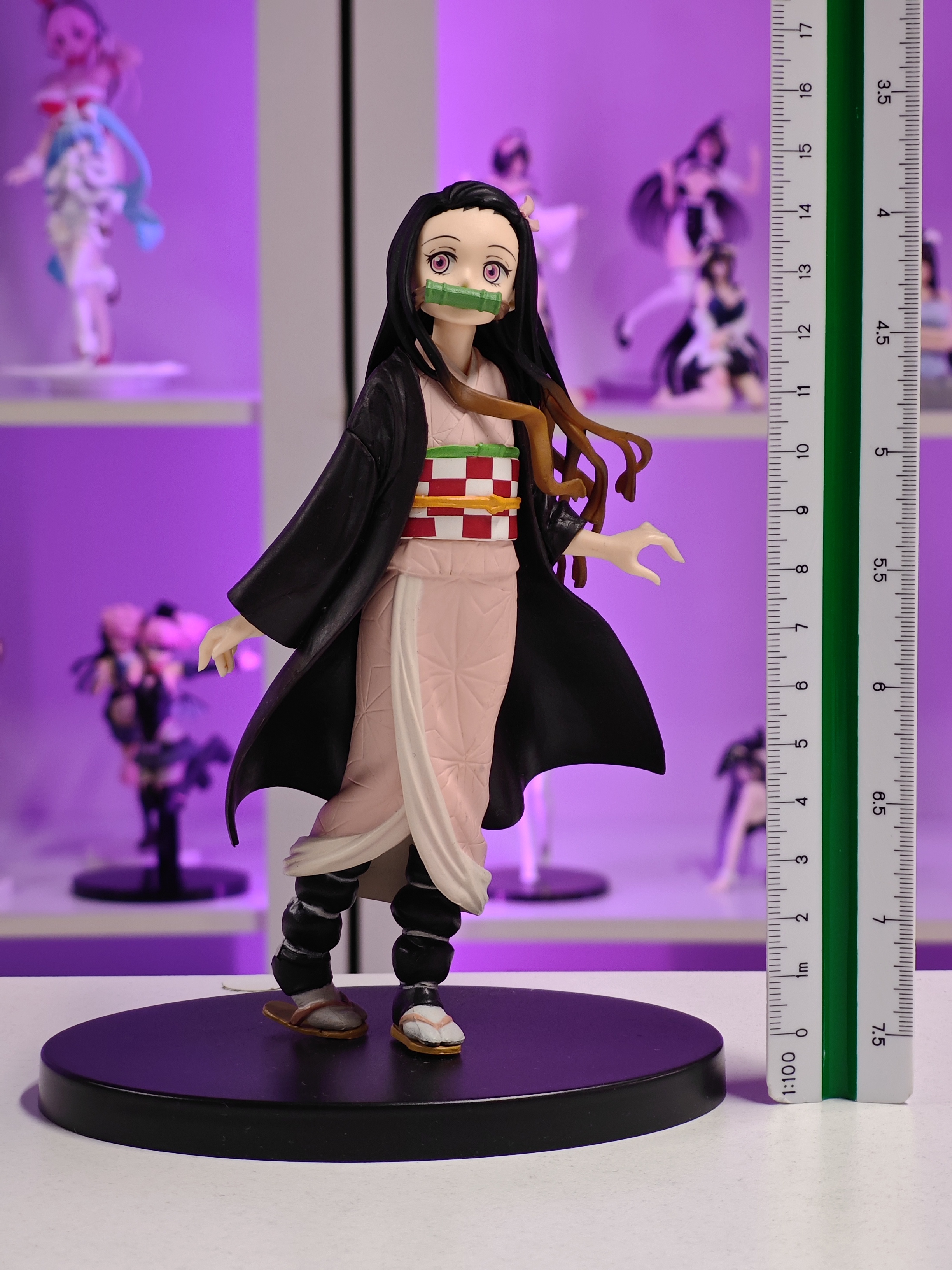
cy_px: 635
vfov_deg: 24.4
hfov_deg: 18.4
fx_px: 2934
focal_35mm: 80
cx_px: 476
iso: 400
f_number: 2.4
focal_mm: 7.48
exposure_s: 1/21
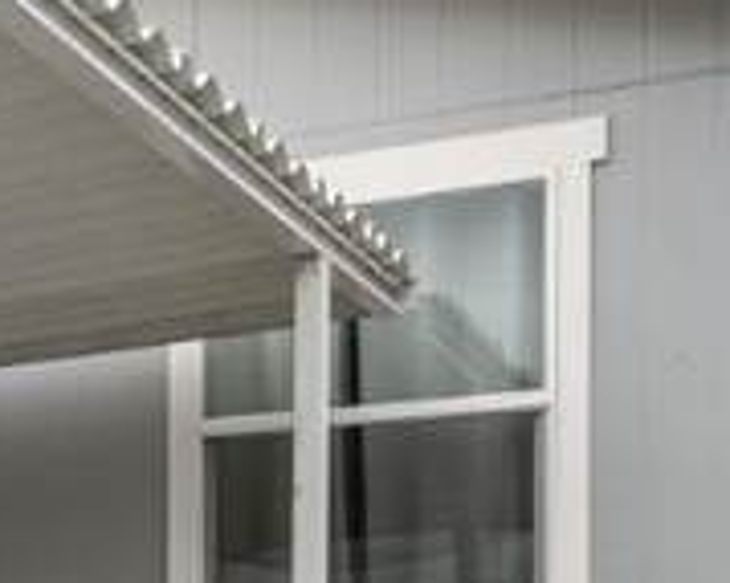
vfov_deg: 15.5
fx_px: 2030
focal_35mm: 94
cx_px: -412
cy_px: 781
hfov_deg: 17.9
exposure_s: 1/250
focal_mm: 14
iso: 200
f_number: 10
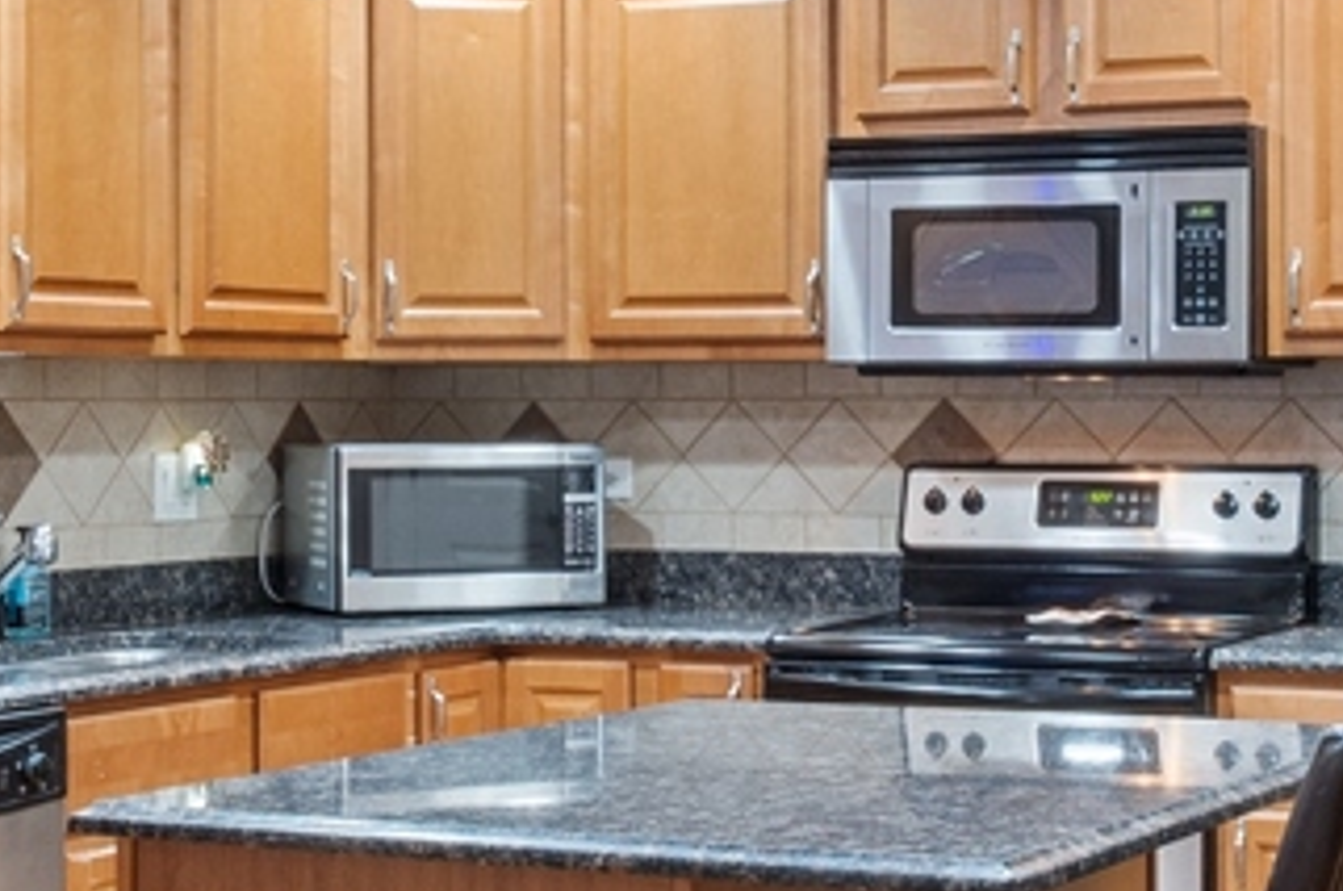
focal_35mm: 76
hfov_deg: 26.6
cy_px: 335
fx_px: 2831
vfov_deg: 17.9
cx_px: 795
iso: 100
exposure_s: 4
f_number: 11
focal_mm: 10
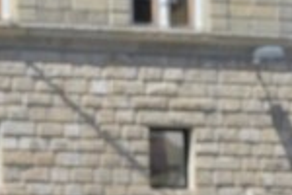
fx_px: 3325
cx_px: 14
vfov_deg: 3.3
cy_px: 584
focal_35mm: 410
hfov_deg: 5.0
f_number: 6
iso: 200
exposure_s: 1/1000
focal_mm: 60
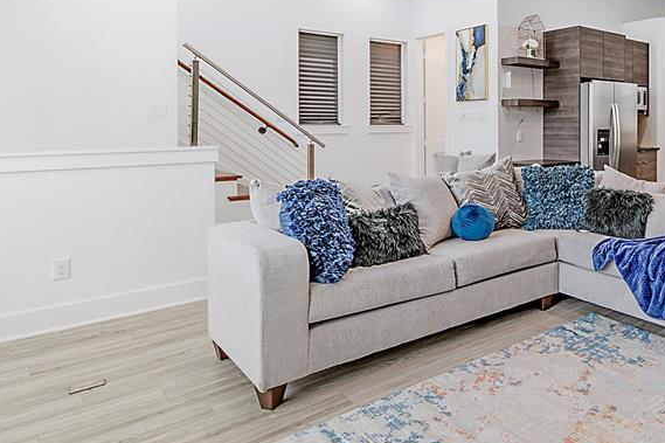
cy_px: 120
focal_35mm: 27
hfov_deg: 60.3
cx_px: 559
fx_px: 499
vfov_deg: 46.5
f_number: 7.1
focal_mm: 10
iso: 100
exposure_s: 1/125
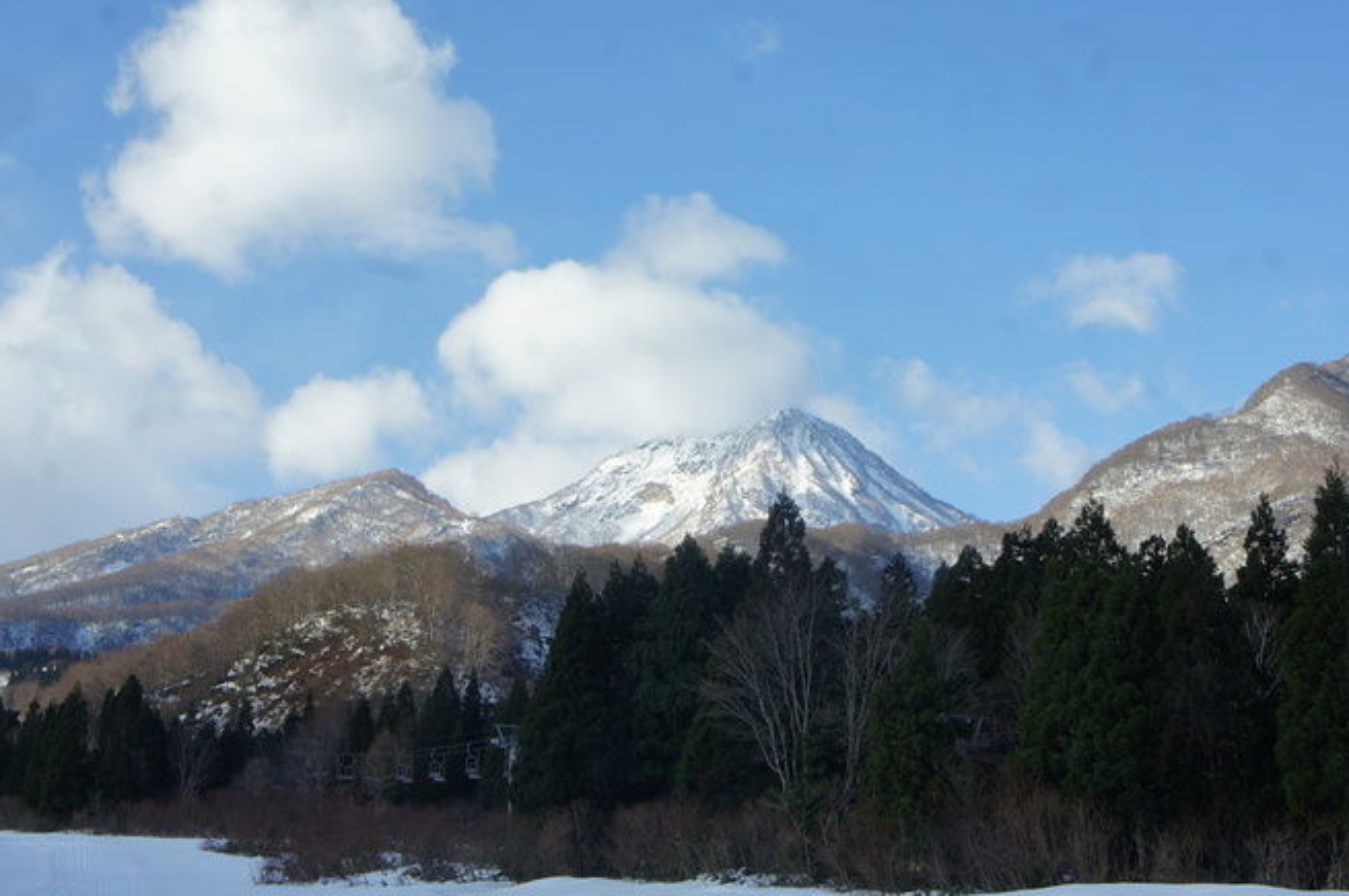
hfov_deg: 32.6
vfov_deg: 22.0
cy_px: 448
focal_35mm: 62
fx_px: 2306
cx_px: 751
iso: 200
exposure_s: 1/125
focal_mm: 33
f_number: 13
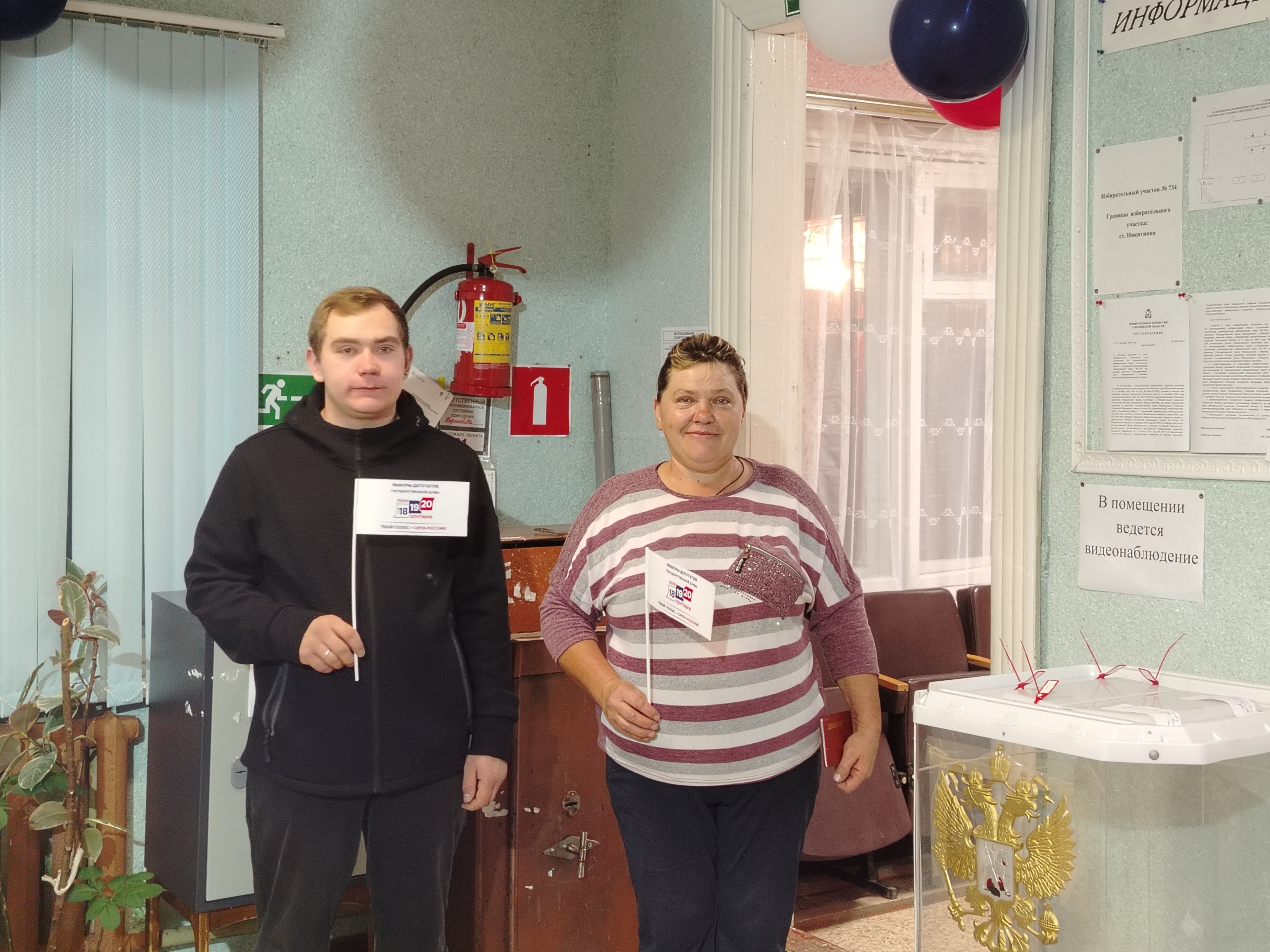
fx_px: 1798
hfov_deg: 38.9
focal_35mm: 49
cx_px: 635
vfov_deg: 29.7
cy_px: 476
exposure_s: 1/33.3
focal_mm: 5.25
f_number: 1.75
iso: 1541
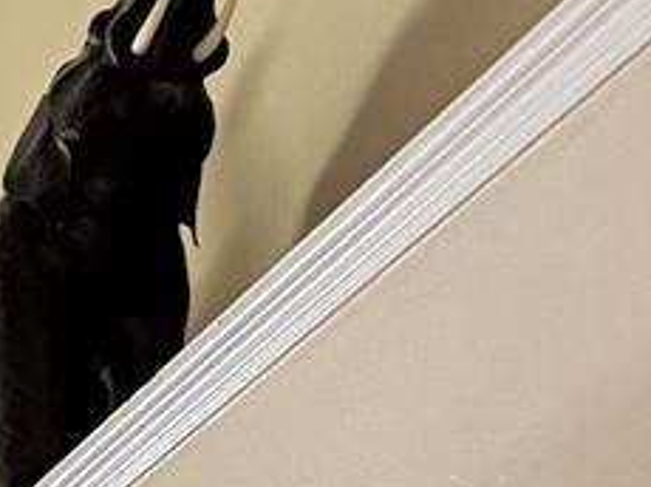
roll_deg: +0.0
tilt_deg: +4.2
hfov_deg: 10.1
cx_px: -976
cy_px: 1382
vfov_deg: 7.8
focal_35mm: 167
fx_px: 3137
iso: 400
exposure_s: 1/60
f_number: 1.78
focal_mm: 6.76
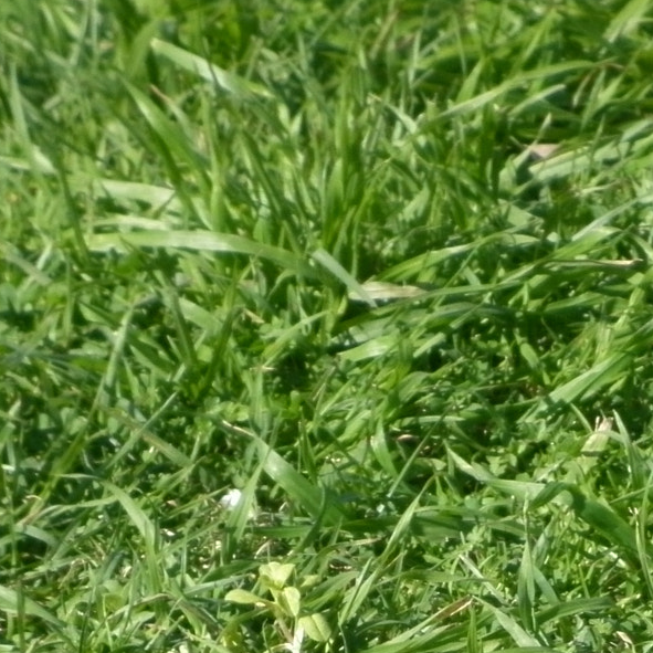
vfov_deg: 5.1
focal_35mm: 343
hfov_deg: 5.1
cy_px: 781
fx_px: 7320
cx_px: 805
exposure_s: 1/250
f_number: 6.2
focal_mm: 20
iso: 80
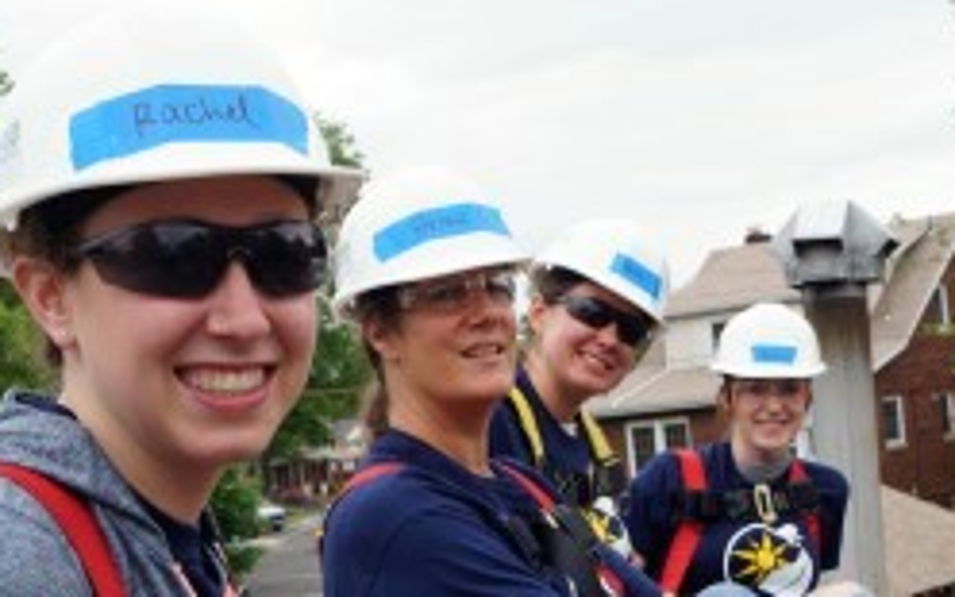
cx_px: 464
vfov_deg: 18.8
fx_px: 1770
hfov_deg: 30.2
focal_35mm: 68
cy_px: 526
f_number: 9
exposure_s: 1/125
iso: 100
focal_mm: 26
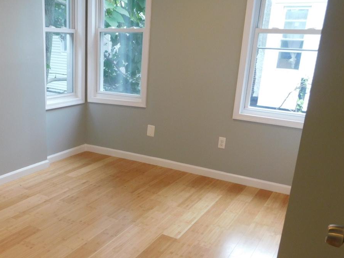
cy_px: 174
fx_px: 368
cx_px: 121
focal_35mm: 37
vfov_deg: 38.2
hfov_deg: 49.4
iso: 160
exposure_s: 1/30
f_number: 3
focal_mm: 4
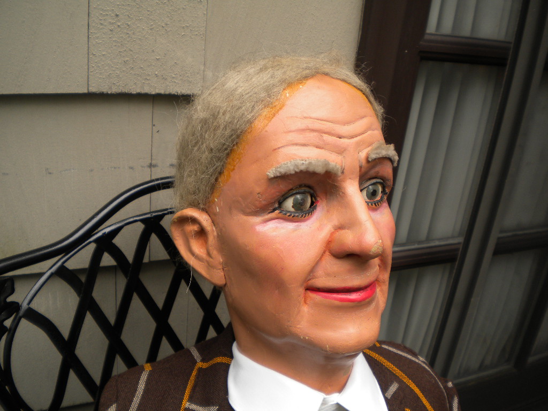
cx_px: 274
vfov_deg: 40.7
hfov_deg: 52.6
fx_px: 554
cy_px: 206
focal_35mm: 35
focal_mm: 6.3
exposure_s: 1/193
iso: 80
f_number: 3.1
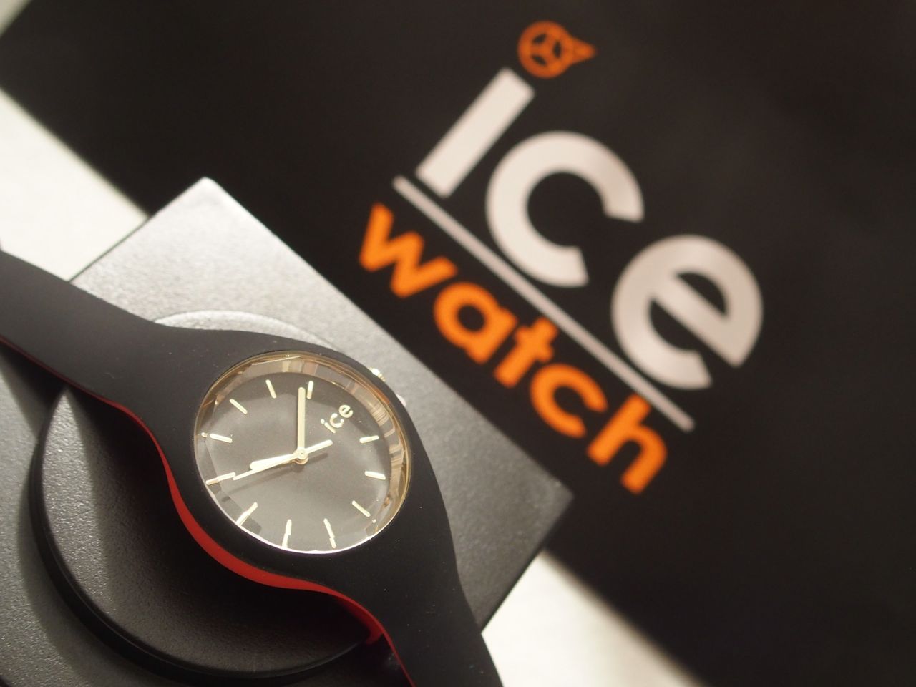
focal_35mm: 46
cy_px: 344
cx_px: 458
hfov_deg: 41.2
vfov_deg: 31.5
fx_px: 1217
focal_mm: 9.8
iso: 500
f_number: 2.8
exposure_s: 1/50
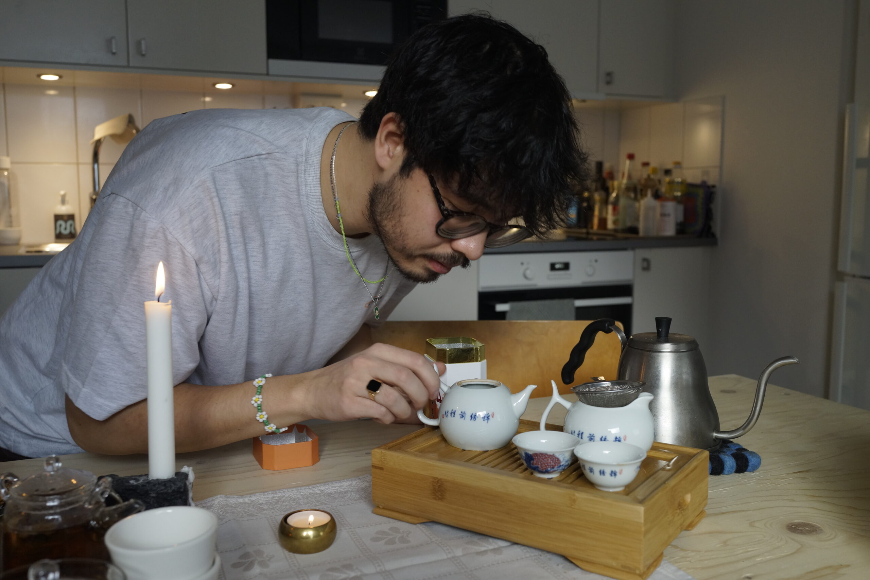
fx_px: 846
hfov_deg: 54.4
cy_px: 290
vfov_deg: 37.9
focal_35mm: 35
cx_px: 435
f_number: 5.6
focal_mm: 35
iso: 1000
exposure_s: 1/80
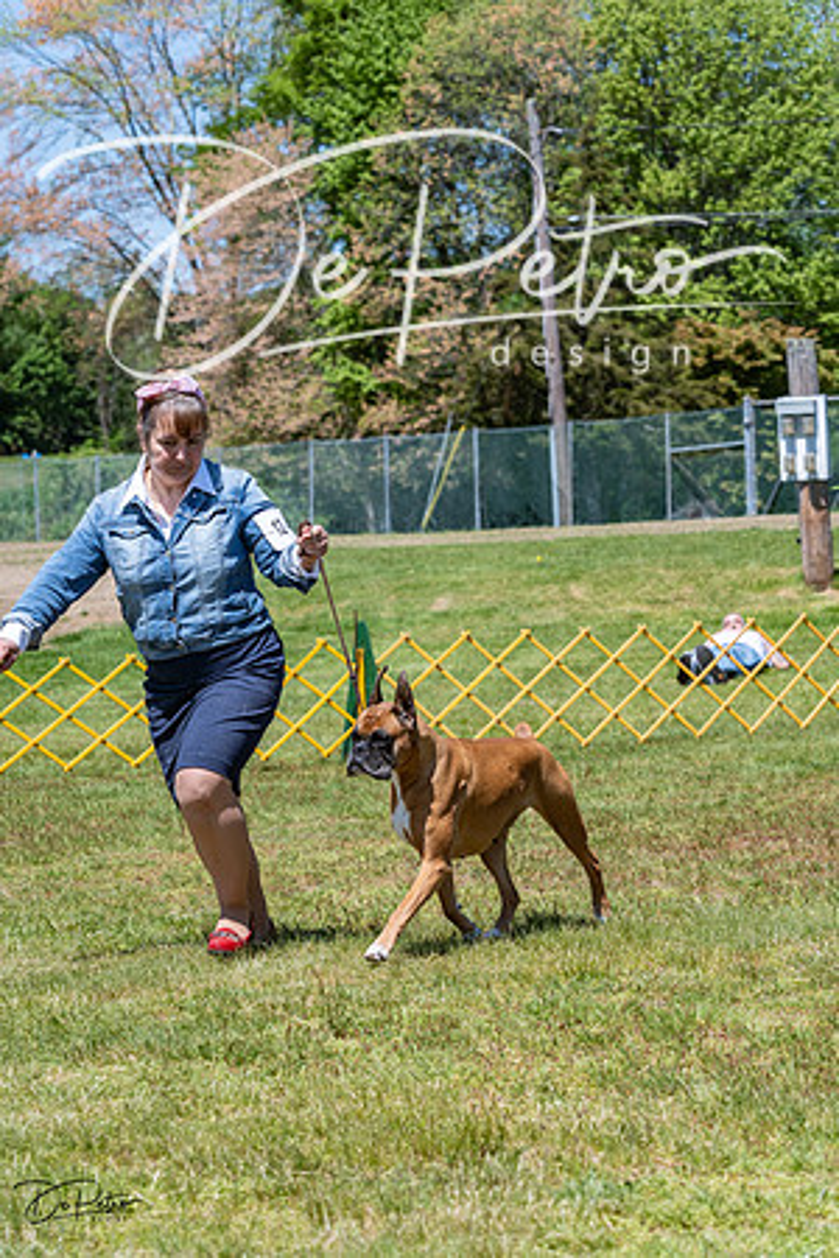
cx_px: 420
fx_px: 3496
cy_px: 629
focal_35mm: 100
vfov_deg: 20.4
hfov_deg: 13.7
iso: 500
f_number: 7.1
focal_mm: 100
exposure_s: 1/1600
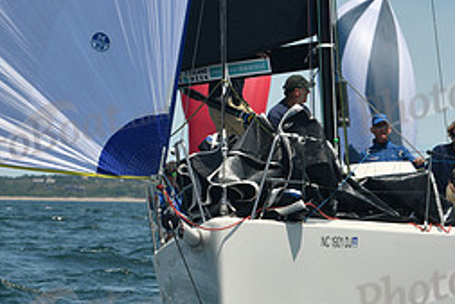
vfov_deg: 3.5
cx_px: 264
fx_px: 4932
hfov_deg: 5.3
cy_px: 206
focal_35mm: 390
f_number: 9
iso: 320
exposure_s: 1/640
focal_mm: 170
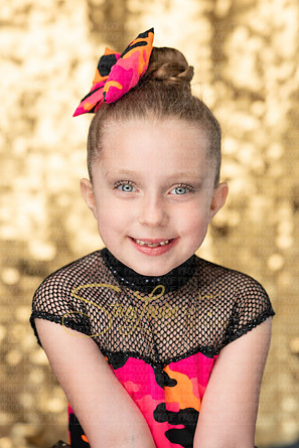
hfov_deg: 15.9
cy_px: 223
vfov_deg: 23.6
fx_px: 1071
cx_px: 150
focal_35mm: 86
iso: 1250
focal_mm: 85
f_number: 2.8
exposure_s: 1/1000
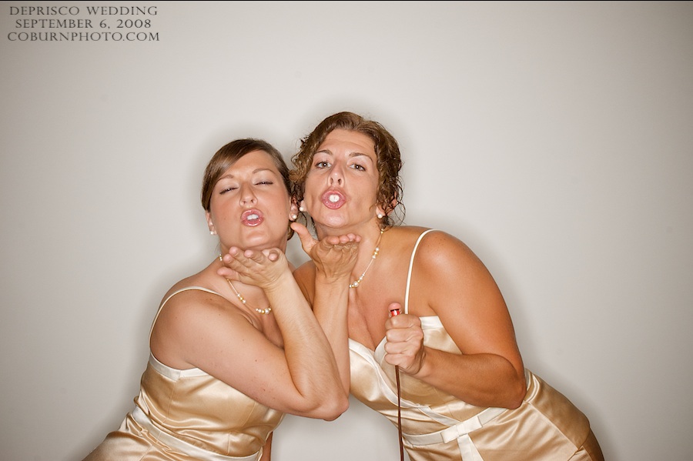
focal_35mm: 46
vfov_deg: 28.9
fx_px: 895
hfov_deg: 42.3
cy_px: 230
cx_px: 346
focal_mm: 31
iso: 200
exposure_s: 1/160
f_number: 16
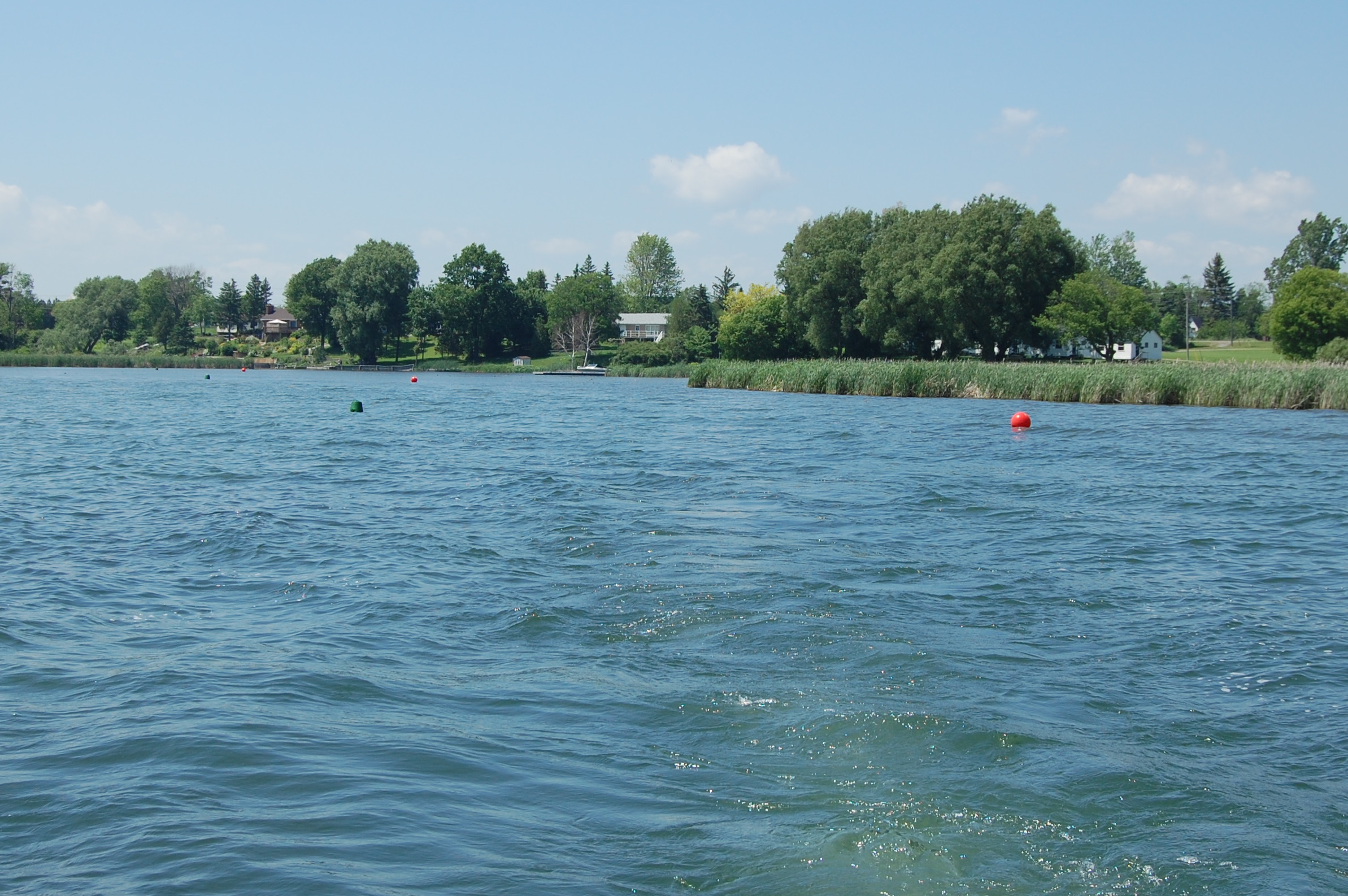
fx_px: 2193
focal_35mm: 59
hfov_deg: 34.2
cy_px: 463
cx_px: 660
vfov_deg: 23.1
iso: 200
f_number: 9
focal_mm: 31
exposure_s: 1/320
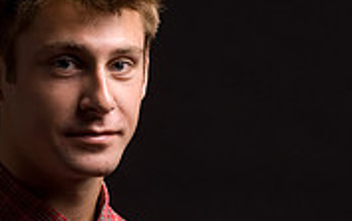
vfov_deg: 3.4
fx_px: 3726
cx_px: 63
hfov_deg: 5.4
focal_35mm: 388
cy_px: 307
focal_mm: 100
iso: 100
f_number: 8
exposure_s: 1/250
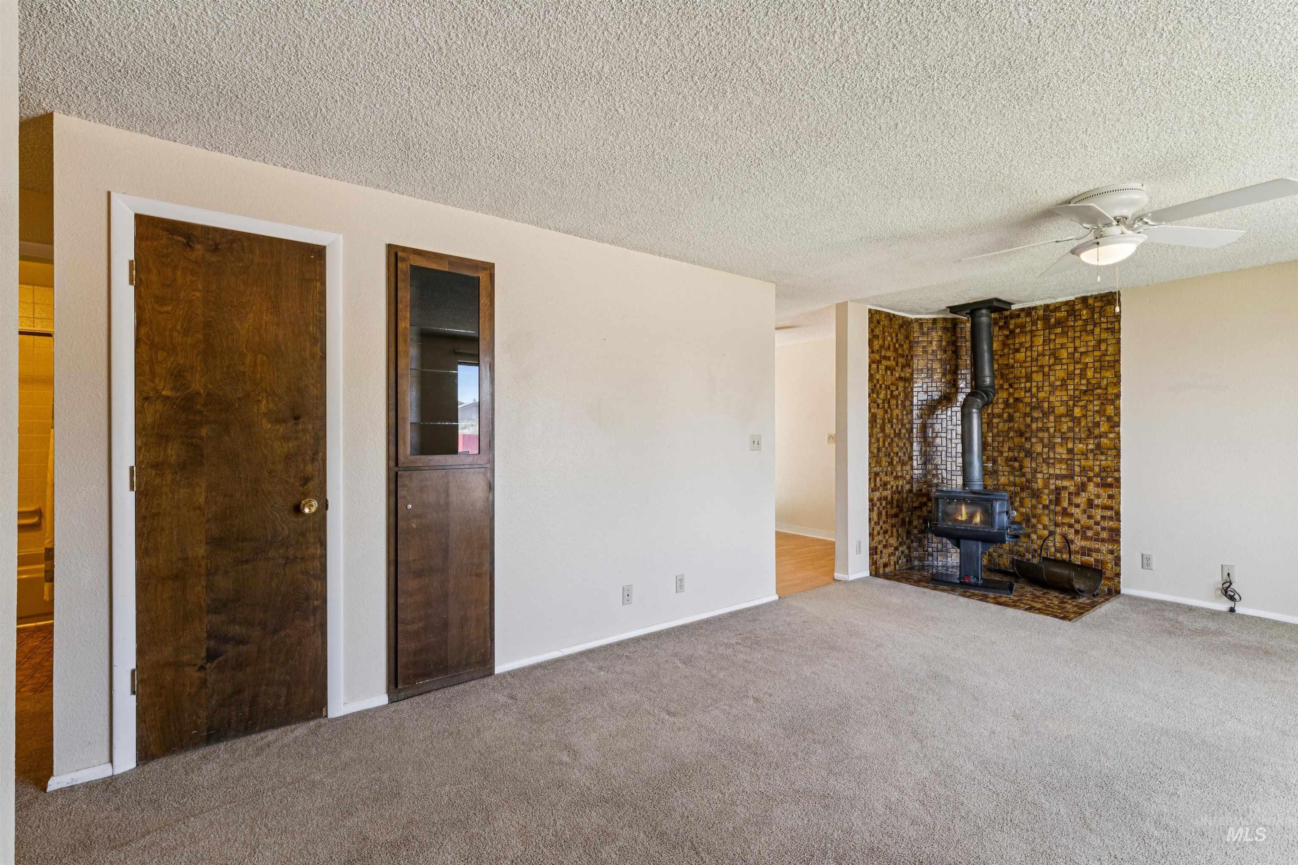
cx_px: 649
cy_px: 432
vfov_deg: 75.9
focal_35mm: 15
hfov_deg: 98.9
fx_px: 555
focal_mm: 15.4
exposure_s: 1/10
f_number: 13
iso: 400
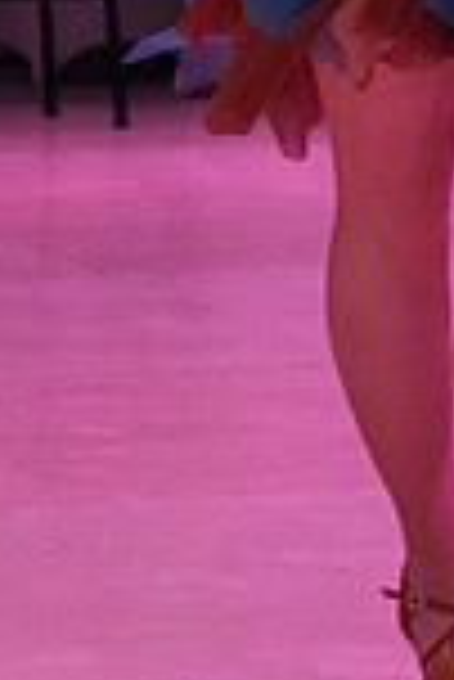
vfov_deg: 7.0
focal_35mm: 291
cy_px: -360
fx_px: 5492
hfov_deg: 4.7
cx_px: 757
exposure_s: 1/250
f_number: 8
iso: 3200
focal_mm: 76
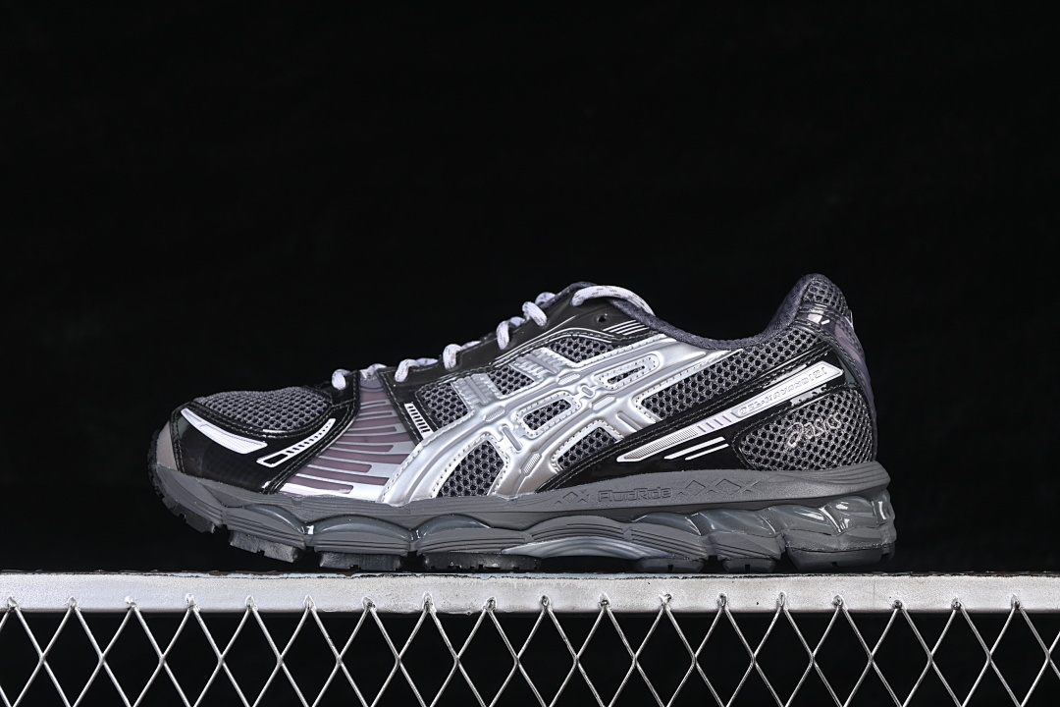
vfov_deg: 18.2
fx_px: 2208
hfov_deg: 27.0
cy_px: 354
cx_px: 530
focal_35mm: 75
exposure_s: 1/60
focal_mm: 50
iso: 160
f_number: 6.3
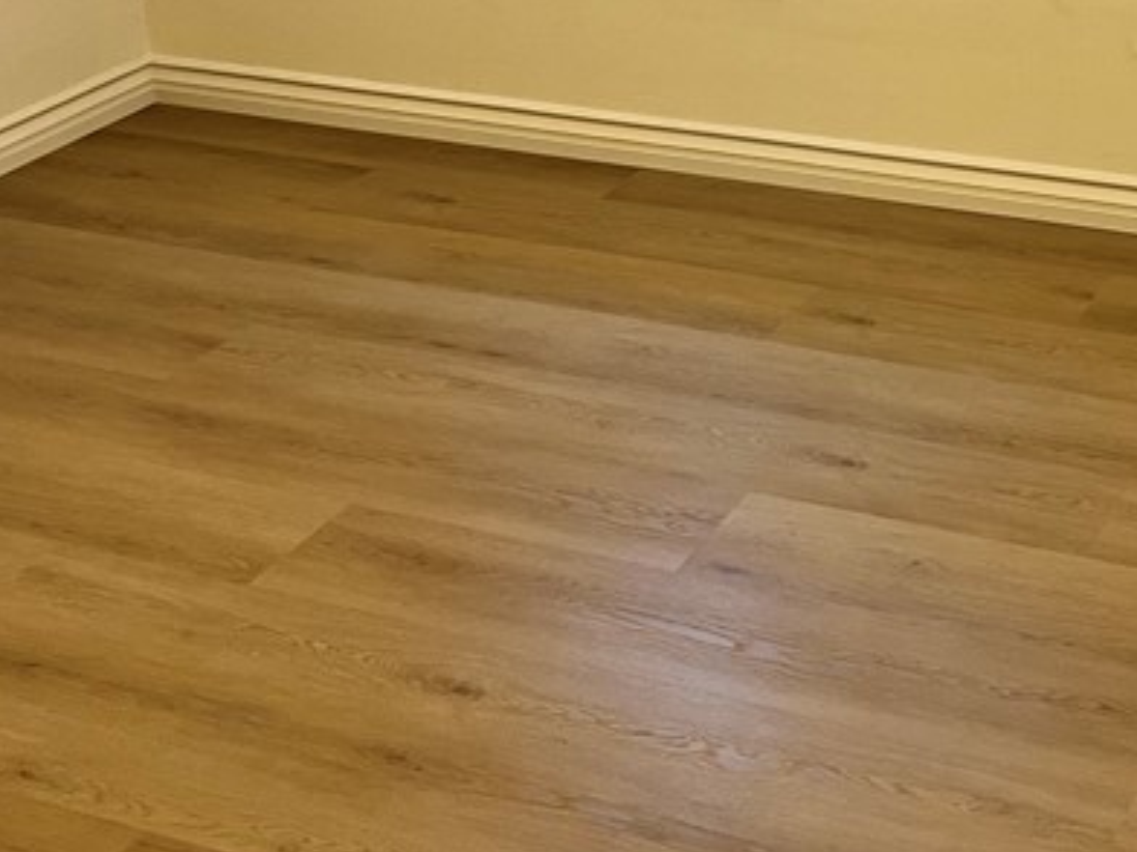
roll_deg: +2.4
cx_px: 824
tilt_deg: -16.8
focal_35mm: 68
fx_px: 2234
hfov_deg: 28.2
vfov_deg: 21.0
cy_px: 26
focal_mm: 5.1
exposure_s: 1/60
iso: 125
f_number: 1.6
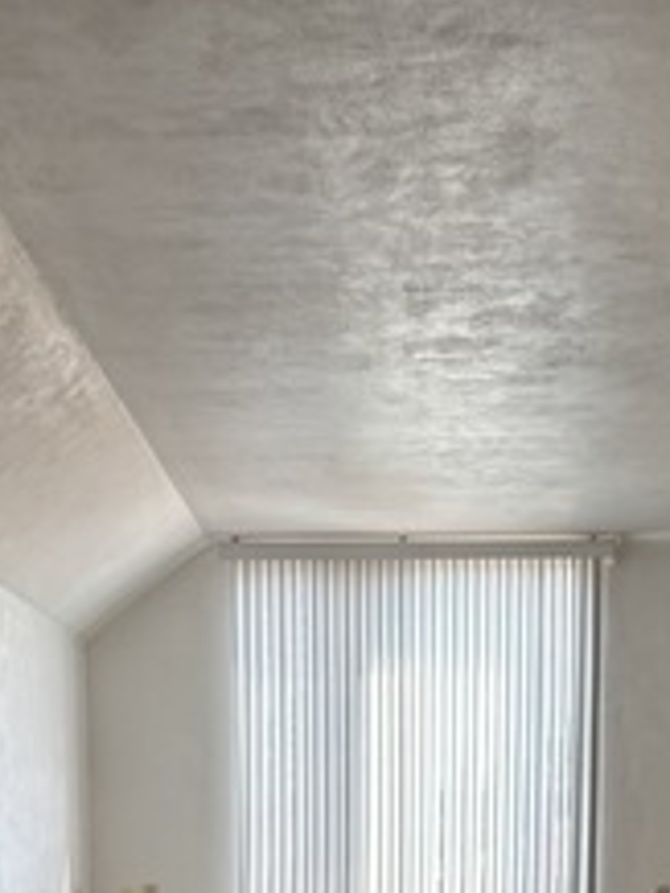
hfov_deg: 24.4
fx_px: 1547
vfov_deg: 28.9
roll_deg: -0.2
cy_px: 996
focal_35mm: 60
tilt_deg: -4.5
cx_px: 409
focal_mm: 5.96
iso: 80
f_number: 1.6
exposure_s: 1/120
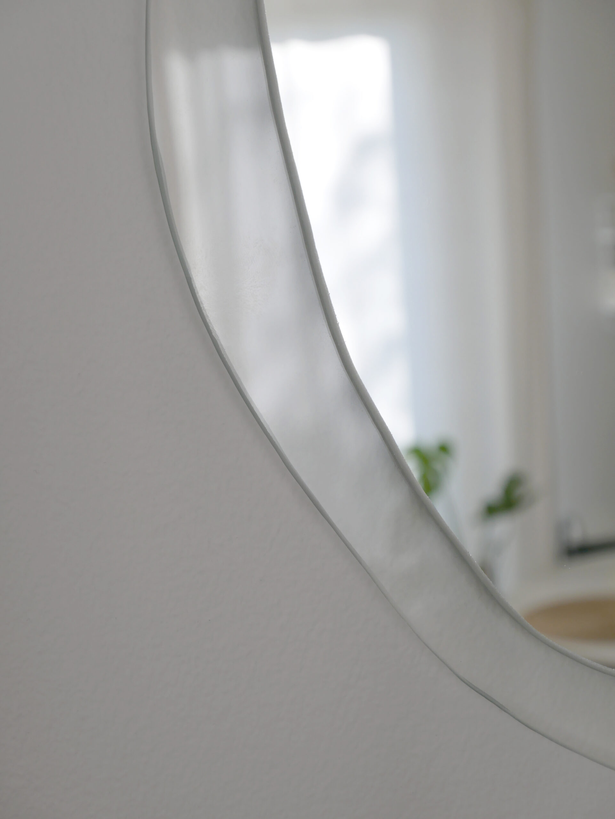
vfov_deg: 30.3
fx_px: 1515
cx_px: 308
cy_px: 410
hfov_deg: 22.9
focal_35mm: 64
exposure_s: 1/160
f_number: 5.6
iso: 200
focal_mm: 32
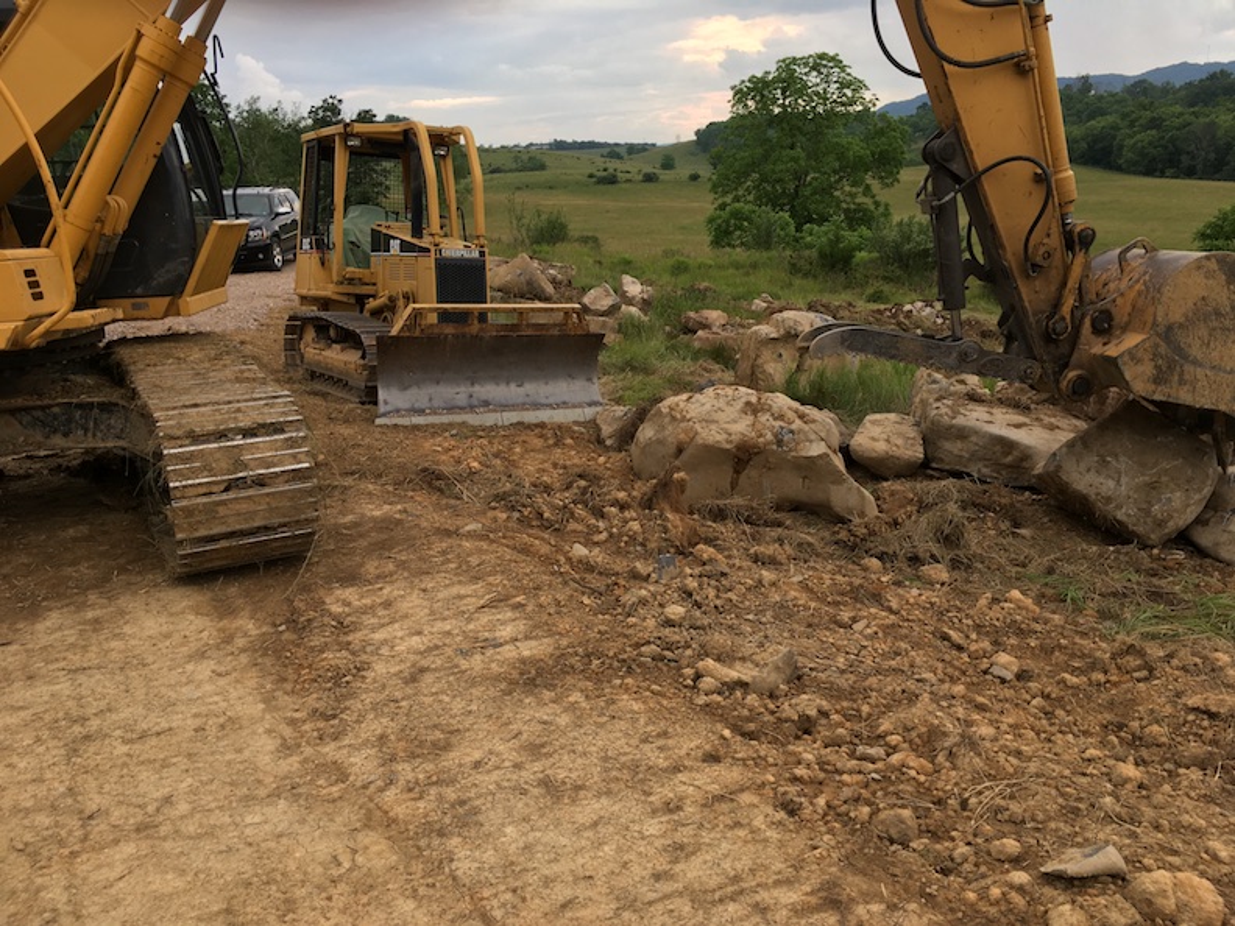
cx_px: 618
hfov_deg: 61.7
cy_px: 463
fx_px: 1035
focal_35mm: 29
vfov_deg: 48.2
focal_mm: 4.15
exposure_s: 1/339
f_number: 2.2
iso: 25
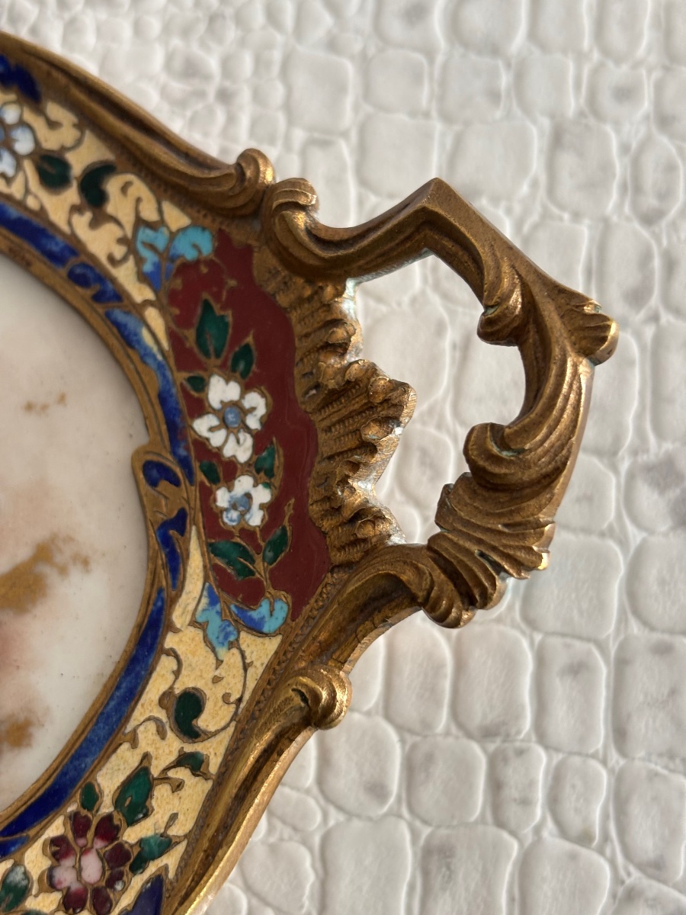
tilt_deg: -76.6
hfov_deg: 28.0
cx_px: 343
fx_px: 1374
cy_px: 458
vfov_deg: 36.8
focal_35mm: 52
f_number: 1.6
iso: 125
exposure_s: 1/60
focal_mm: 5.96
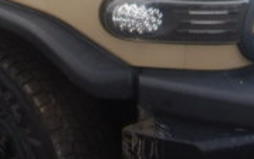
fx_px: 630
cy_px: -28
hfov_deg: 22.3
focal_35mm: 91
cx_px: 28
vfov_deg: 14.0
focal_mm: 4.3
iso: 125
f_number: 2.8
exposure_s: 1/60
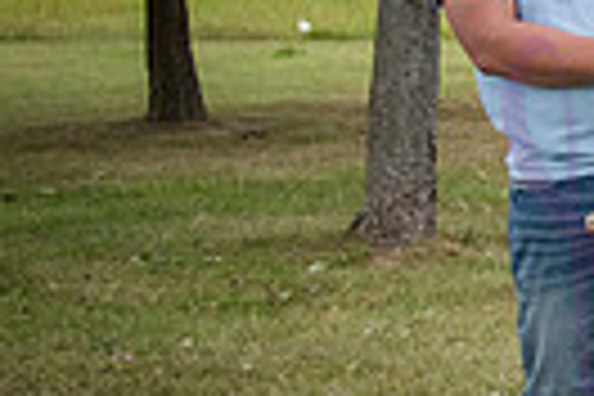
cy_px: 101
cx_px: 1260
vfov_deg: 8.2
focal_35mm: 167
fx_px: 2755
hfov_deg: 11.0
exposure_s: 1/500
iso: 400
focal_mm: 38
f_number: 5.6
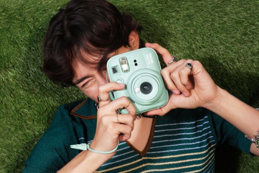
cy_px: 86
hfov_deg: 24.5
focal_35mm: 83
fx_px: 597
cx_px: 130
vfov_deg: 16.5
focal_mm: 55
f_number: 10
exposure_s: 1/160
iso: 800
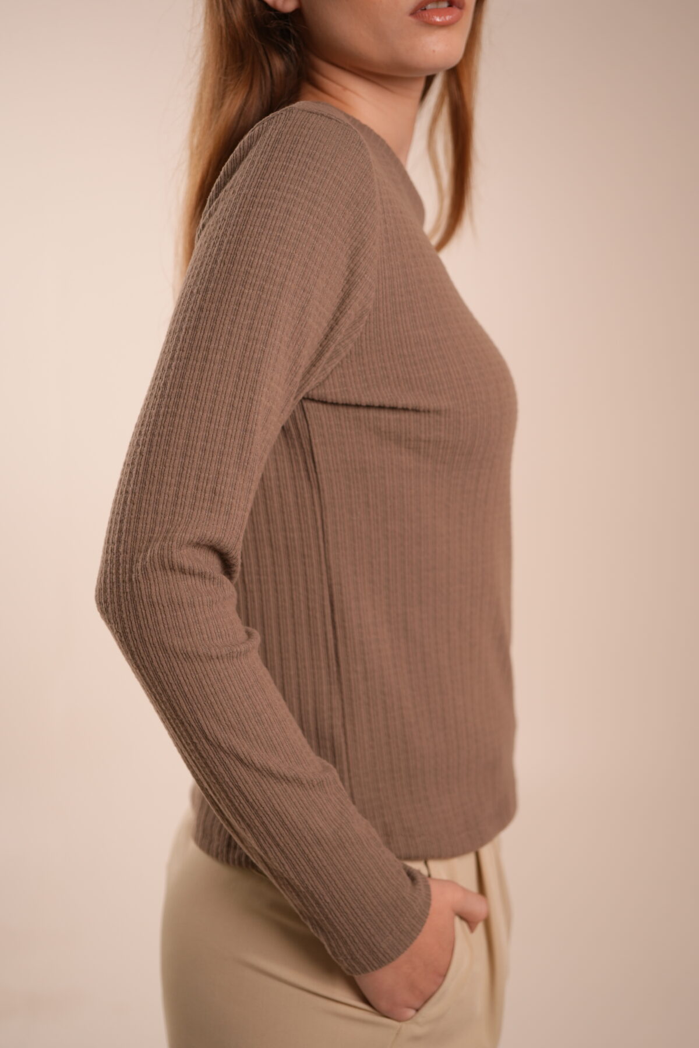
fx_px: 1456
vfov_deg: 39.6
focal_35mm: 50
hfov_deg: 27.0
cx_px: 350
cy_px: 524
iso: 320
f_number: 2.8
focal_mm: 50
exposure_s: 1/125
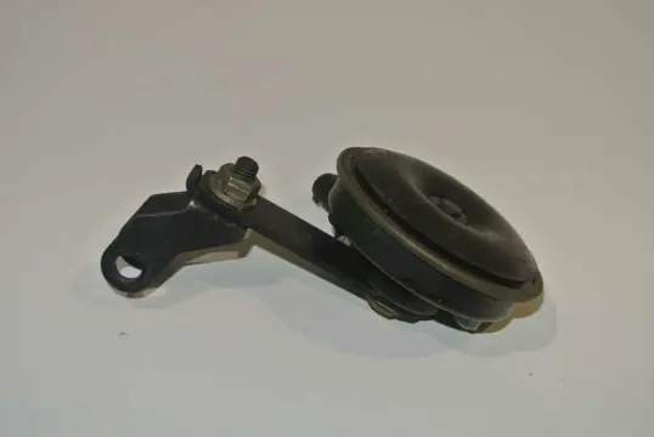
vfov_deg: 25.1
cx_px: 327
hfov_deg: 36.8
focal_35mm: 54
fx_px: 982
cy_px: 218
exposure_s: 1/60
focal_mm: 20.3
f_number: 5
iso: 200
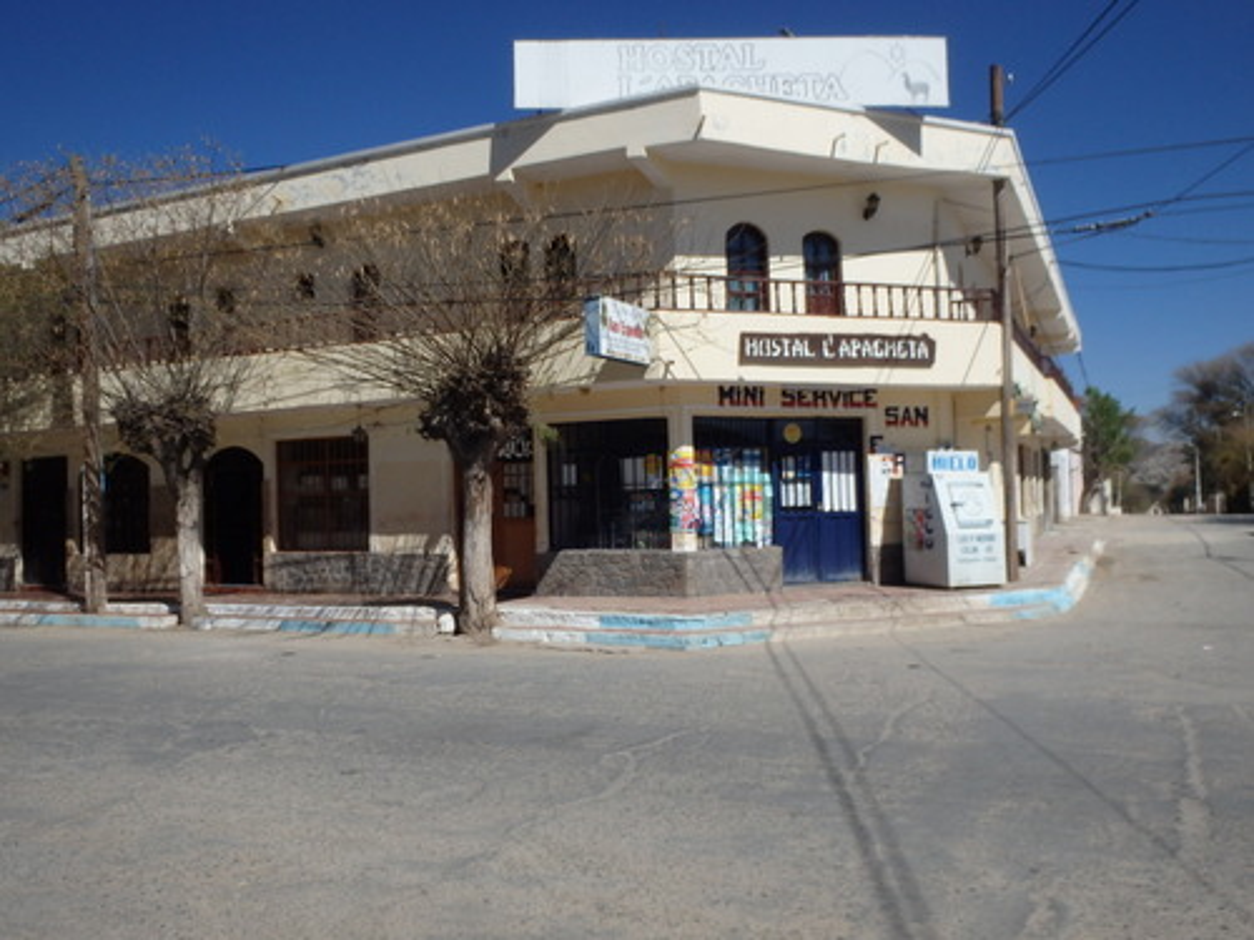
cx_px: 627
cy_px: 470
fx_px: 1014
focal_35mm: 28
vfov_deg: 49.7
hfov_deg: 63.4
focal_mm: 5
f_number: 11
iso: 125
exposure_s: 1/200
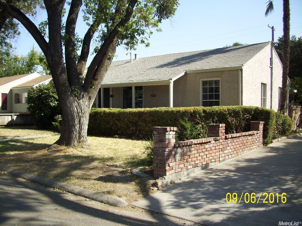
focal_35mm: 34
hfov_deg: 54.0
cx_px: 151
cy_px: 113
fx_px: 297
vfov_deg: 41.8
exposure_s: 1/500
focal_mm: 5.7
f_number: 2.9
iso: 80
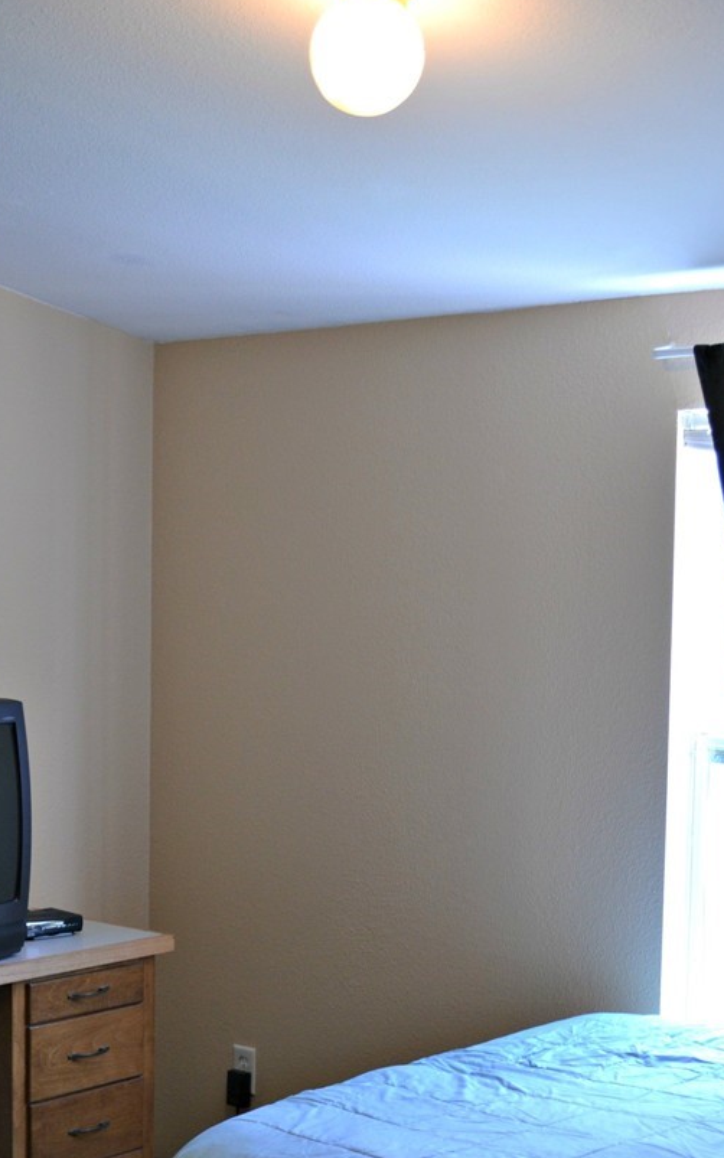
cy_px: 764
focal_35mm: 62
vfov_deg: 32.7
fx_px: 1957
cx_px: 296
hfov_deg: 20.9
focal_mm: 30
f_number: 4.5
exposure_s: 1/20
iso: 400
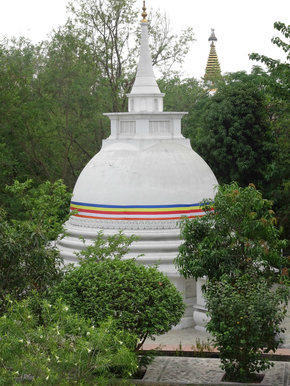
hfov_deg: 18.0
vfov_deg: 23.8
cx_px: 146
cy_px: 189
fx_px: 916
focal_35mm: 82
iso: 80
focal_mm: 13.26
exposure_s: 1/200
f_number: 5
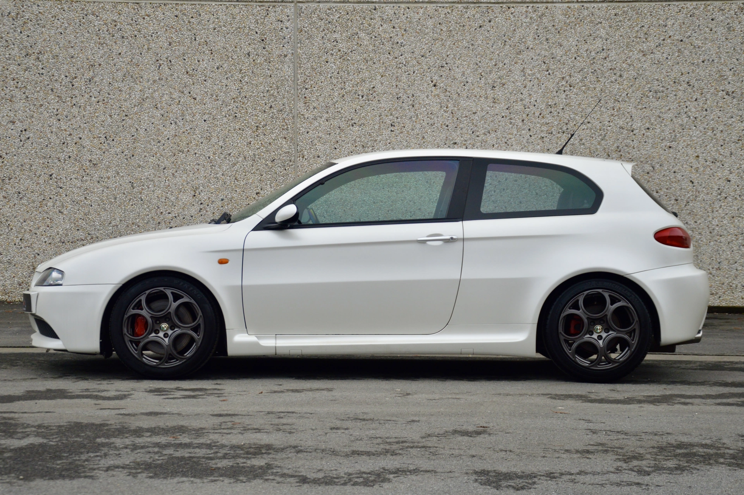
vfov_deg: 18.2
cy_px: 248
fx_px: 1549
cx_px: 372
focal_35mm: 75
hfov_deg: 27.0
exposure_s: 1/100
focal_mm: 50
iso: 400
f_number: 5
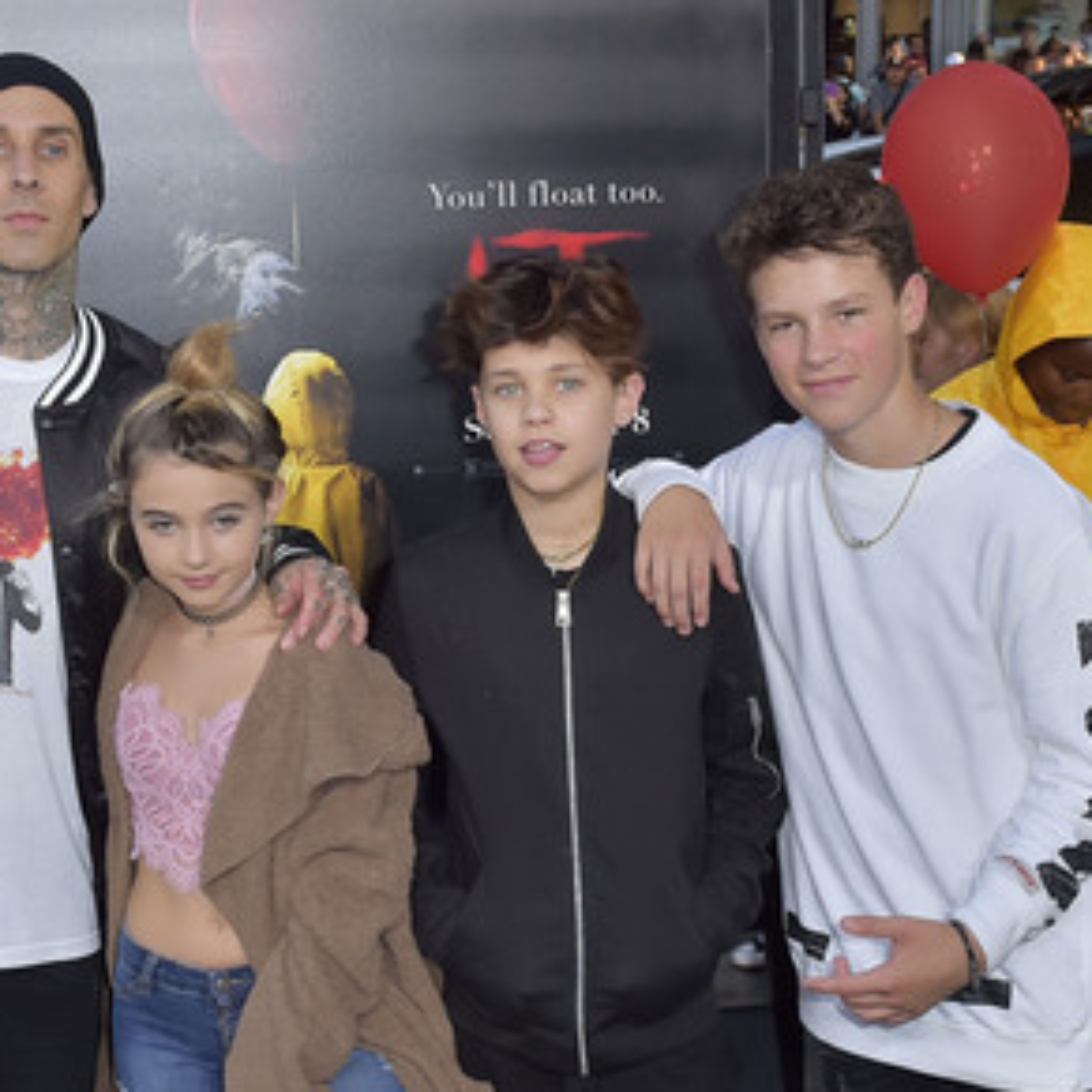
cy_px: 555
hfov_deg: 39.8
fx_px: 1499
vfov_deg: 40.0
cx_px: 428
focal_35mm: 42
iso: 640
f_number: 6.3
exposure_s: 1/250
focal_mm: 32
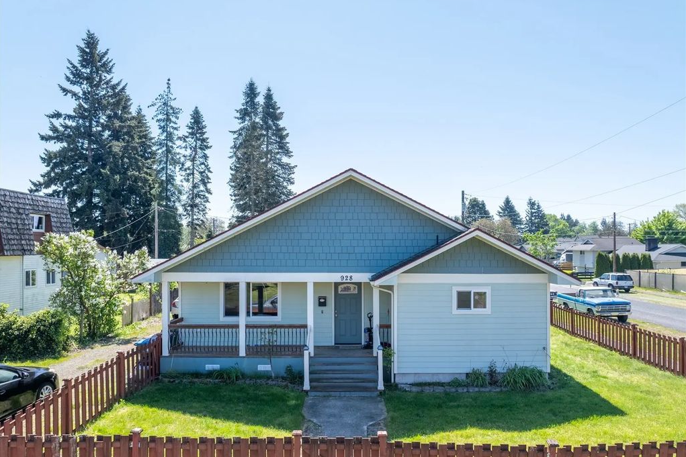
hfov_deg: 71.5
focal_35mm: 25
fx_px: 476
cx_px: 343
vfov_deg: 51.2
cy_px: 246
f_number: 2.8
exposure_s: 1/8000
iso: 190
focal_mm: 12.29
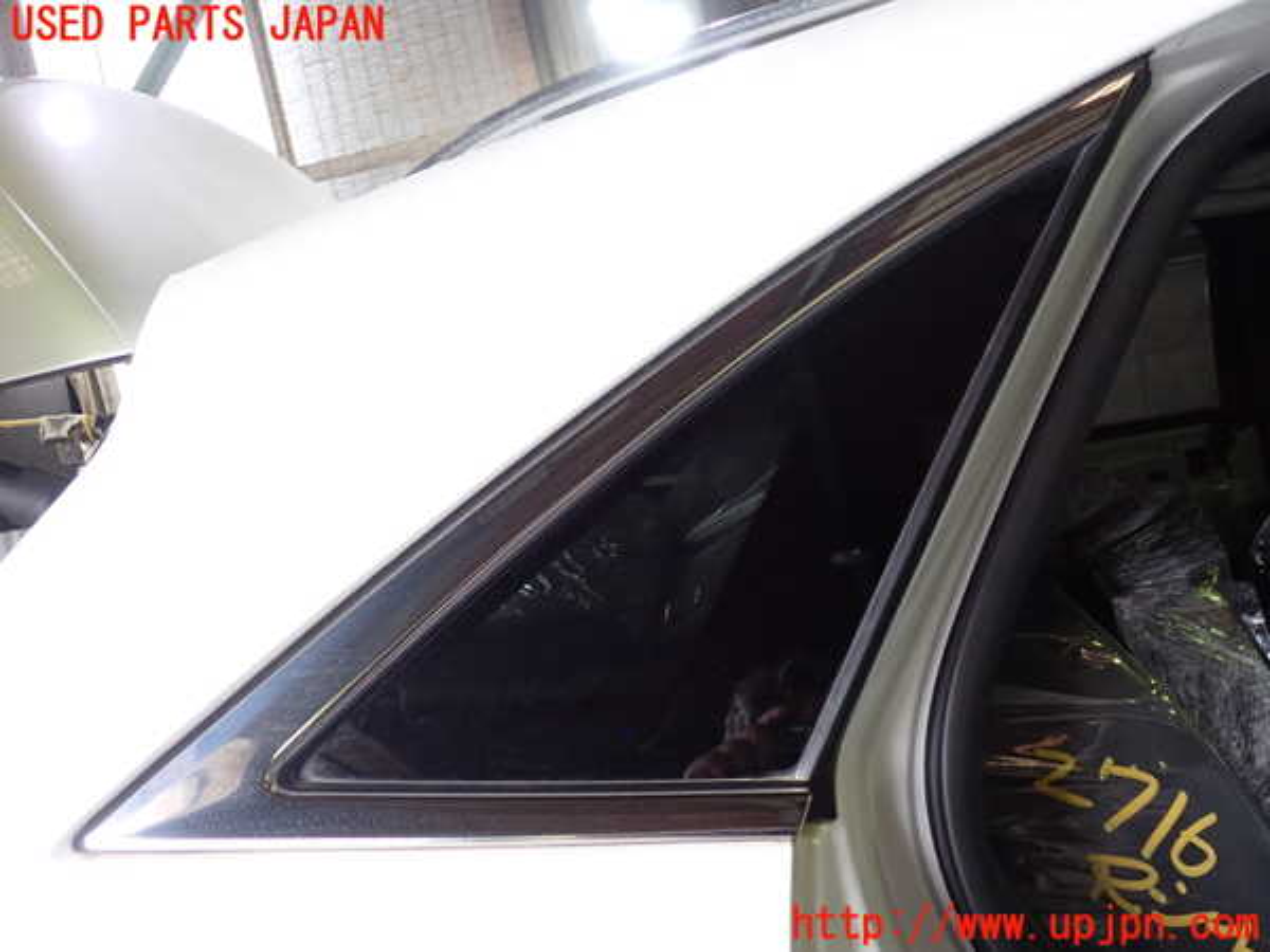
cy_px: 476
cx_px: 635
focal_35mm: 30
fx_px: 1101
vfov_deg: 46.8
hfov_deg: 60.0
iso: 200
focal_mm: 5.4
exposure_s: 1/30
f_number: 2.3
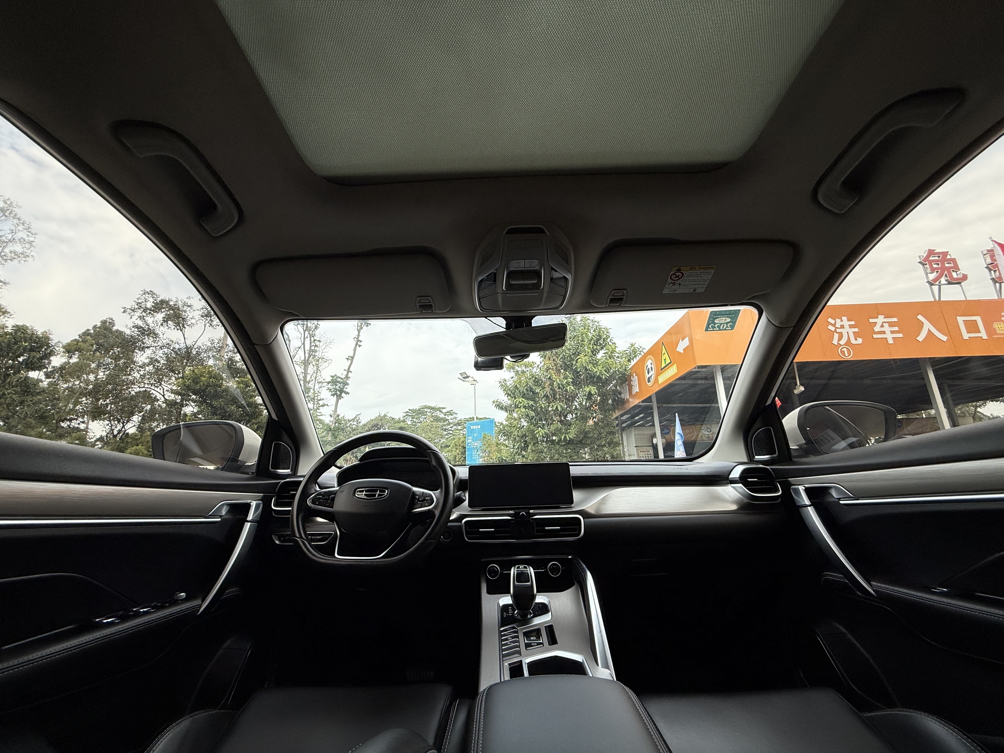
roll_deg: +1.2
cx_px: 502
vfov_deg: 85.7
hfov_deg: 102.1
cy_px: 376
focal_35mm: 14
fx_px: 406
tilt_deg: +14.3
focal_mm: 2.22
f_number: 2.2
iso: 64
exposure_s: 1/502
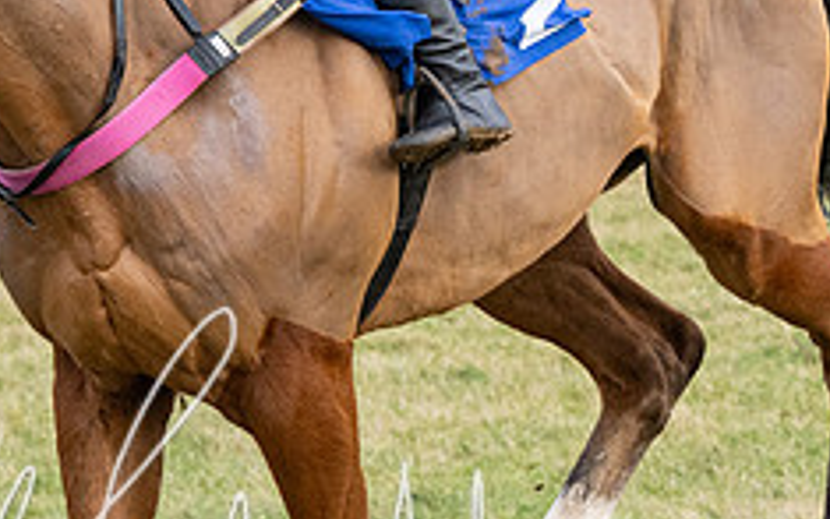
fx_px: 6969
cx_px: 207
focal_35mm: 308
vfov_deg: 4.3
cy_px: 102
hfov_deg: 6.8
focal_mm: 70
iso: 800
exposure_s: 1/1600
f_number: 5
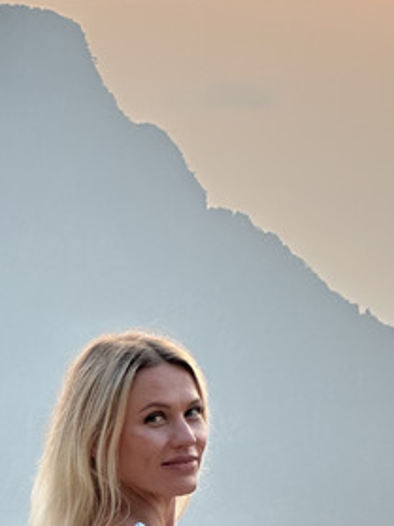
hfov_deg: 6.7
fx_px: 3356
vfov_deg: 8.9
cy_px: 439
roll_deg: -0.6
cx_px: 419
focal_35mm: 221
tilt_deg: -3.1
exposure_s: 1/252
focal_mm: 9
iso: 32
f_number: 2.8
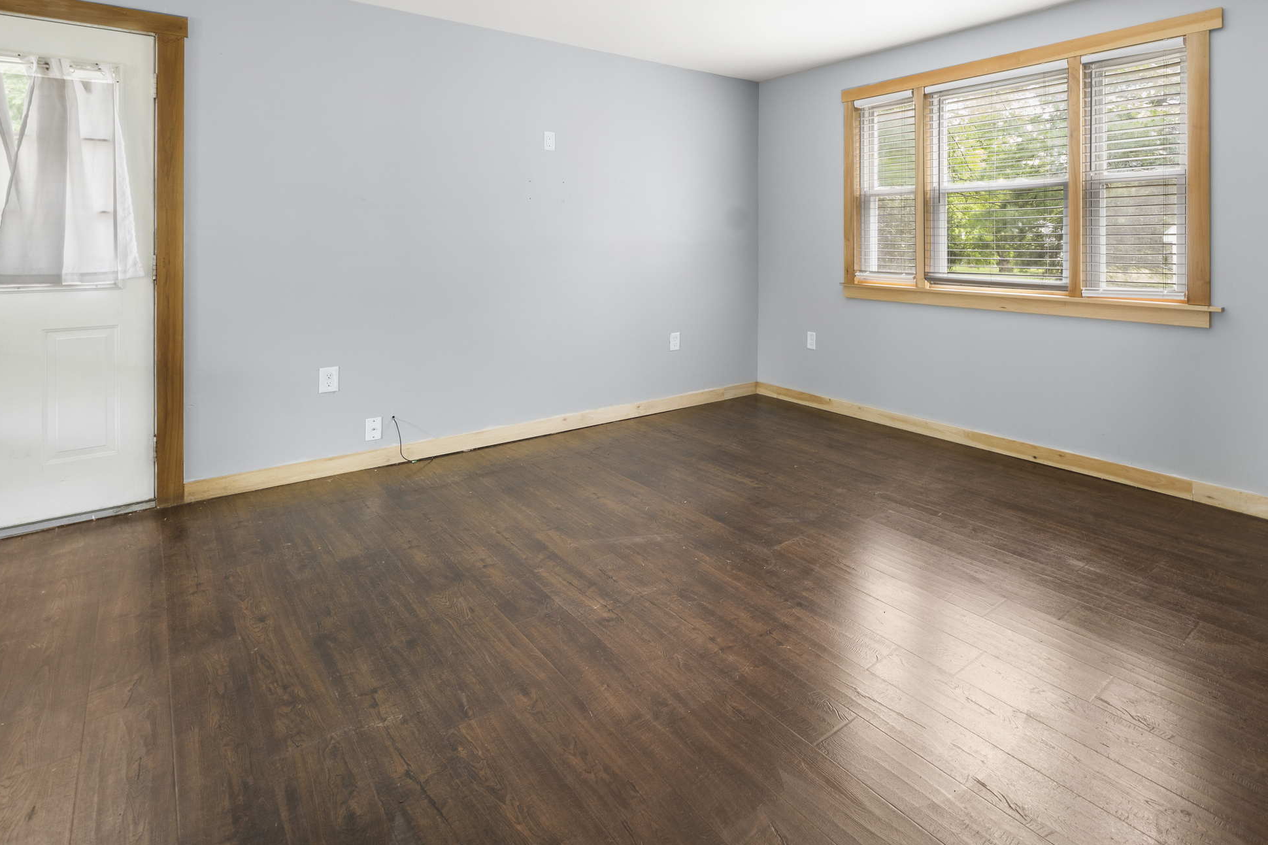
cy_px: 225
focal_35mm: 19
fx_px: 669
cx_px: 776
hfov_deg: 85.5
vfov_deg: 61.4
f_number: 7.1
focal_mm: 12
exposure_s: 2
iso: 400
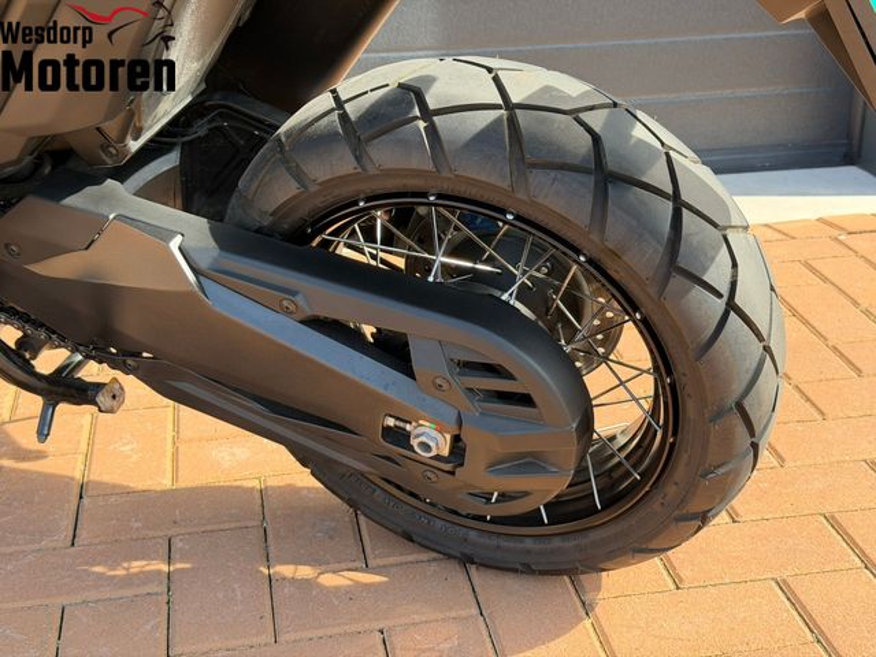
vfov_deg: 30.3
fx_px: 1215
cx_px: 438
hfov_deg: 39.7
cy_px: 328
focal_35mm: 48
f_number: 1.78
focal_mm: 6.76
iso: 80
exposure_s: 1/611
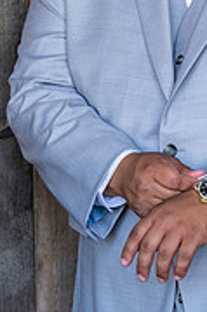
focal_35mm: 231
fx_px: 1996
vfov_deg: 8.9
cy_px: 7
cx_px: 212
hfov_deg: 5.9
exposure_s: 1/320
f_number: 4
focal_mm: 92
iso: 1600
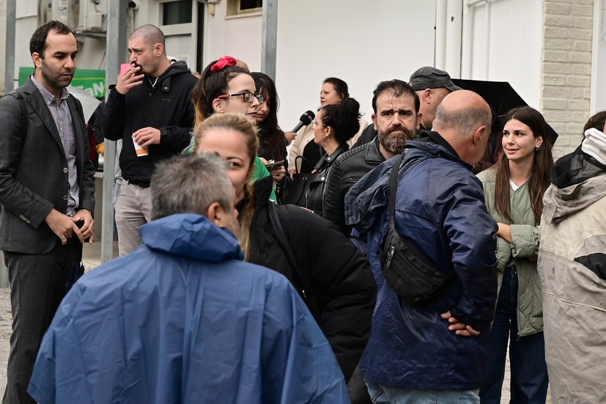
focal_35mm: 74
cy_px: 228
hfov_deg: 27.3
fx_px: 1245
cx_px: 379
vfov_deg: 18.4
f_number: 4
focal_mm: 51
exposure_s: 1/640
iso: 640
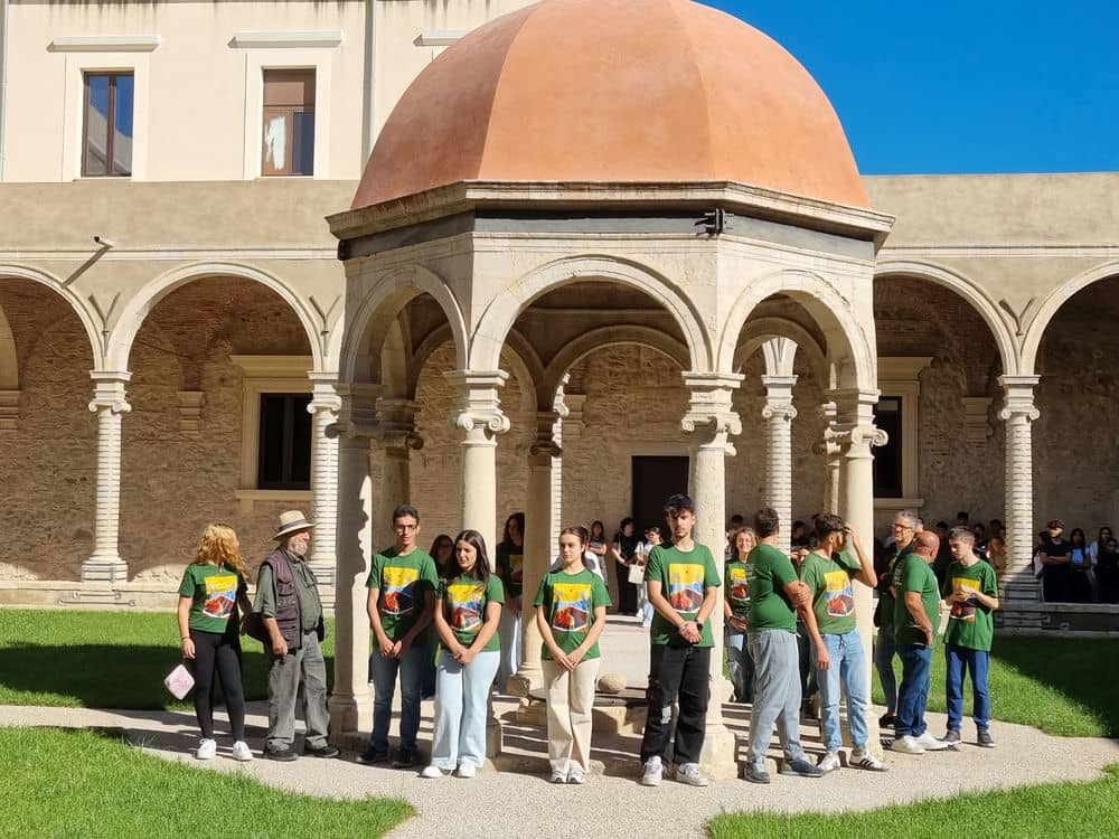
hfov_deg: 67.3
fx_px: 840
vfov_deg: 53.1
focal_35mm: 26
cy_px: 420
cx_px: 560
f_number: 1.8
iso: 50
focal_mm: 5.4
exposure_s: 1/3650
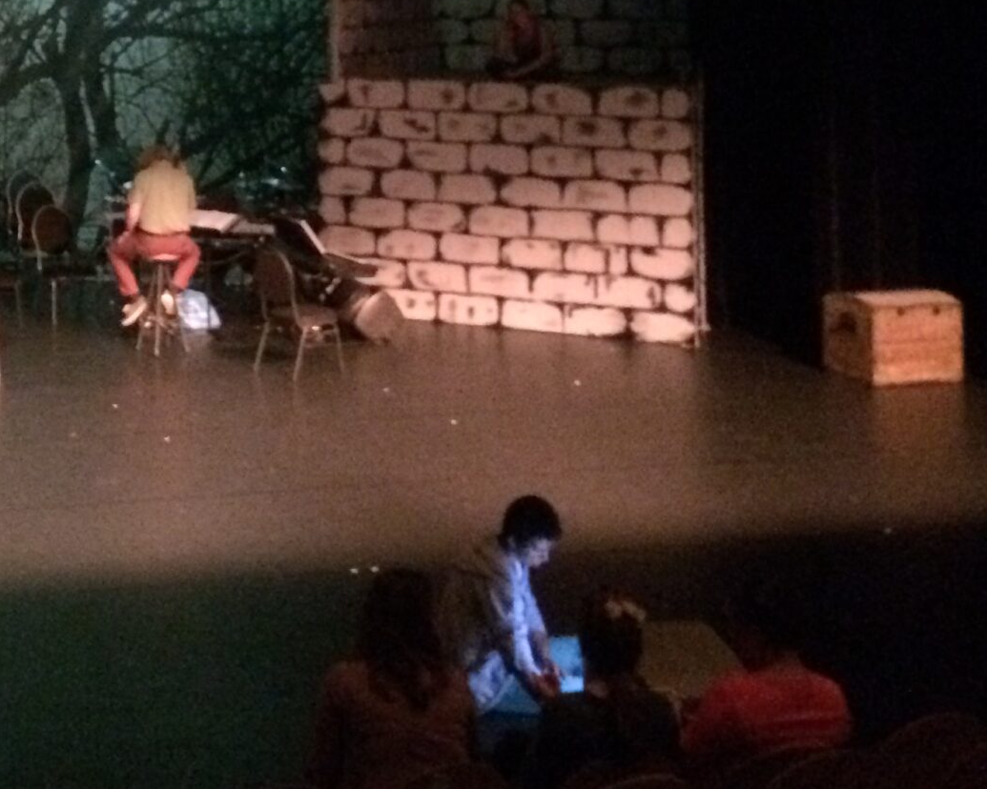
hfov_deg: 25.6
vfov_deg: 20.9
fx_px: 2045
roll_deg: +0.2
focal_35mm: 70
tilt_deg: +0.1
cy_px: -55
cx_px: -34
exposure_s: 1/15
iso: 640
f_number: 2.2
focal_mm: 4.15
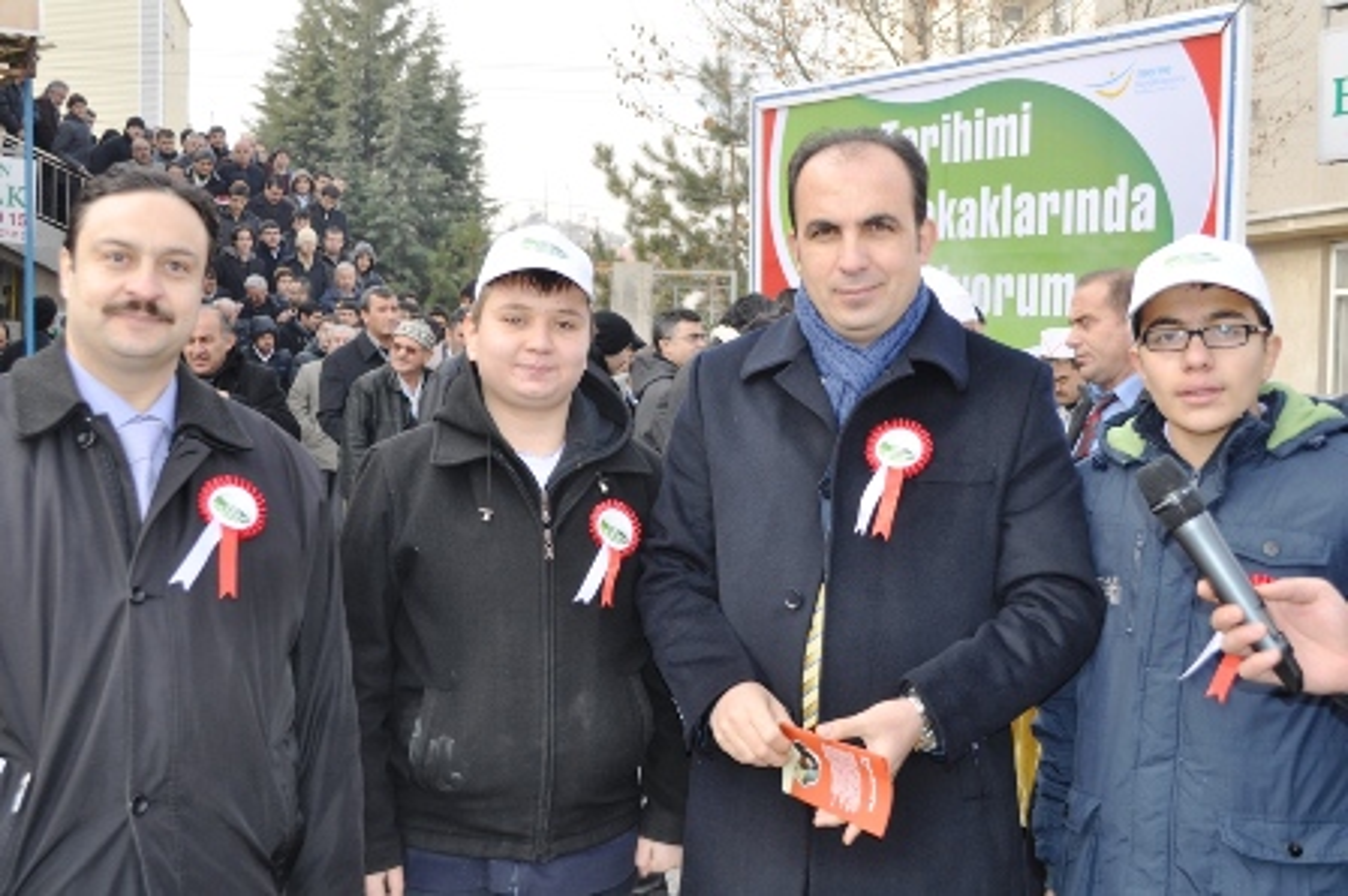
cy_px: 448
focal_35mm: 42
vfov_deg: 31.8
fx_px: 1571
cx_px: 674
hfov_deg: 46.4
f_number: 5.6
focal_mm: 28
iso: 200
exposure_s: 1/200
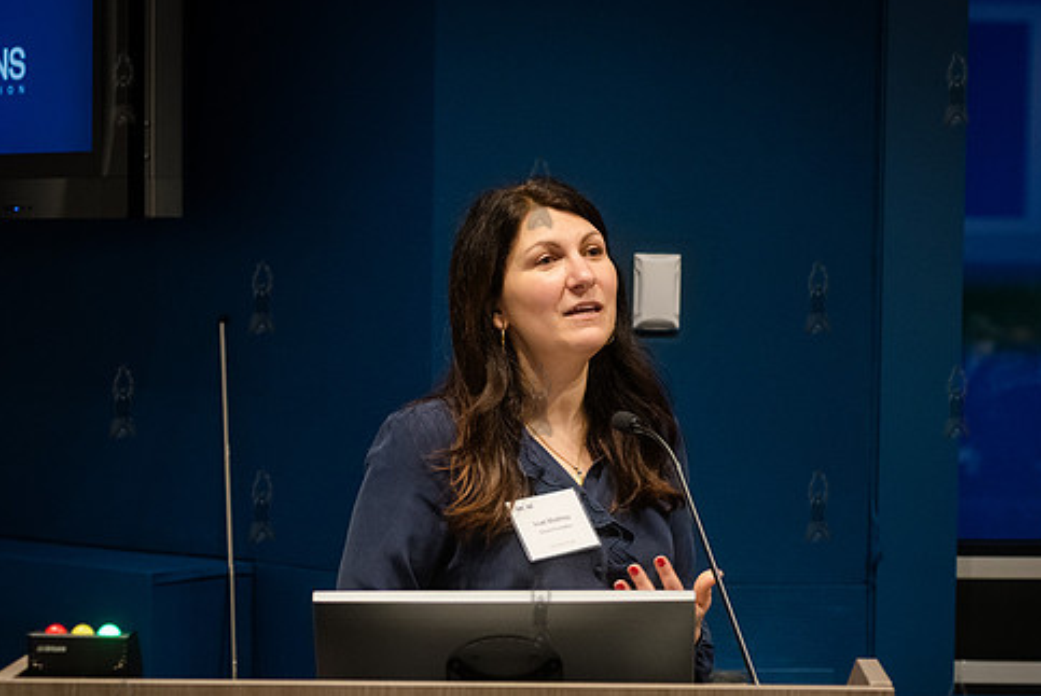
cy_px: 400
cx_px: 539
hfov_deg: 21.2
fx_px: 2778
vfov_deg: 14.3
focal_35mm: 96
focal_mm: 80
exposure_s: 1/250
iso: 4000
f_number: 4.5
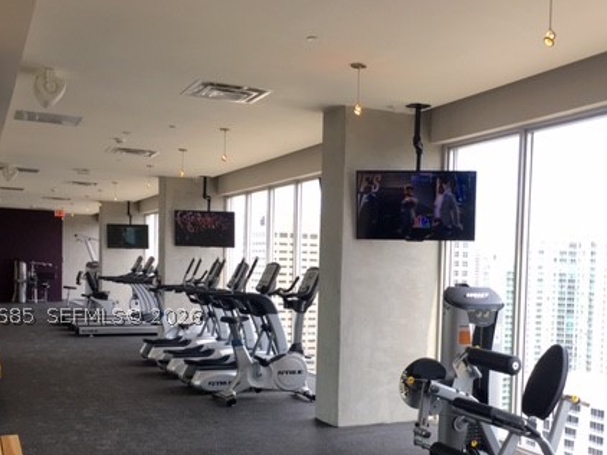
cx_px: 374
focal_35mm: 44
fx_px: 771
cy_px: 315
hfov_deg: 42.7
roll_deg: -1.4
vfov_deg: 32.5
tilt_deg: -0.9
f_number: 2.2
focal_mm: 4.15
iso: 40
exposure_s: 1/120
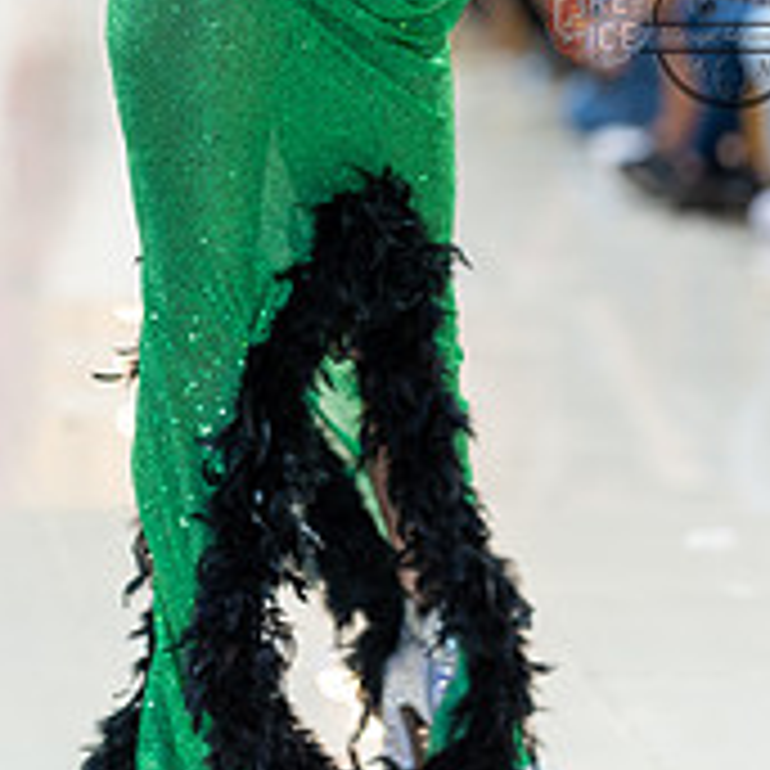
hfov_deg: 9.2
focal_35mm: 190
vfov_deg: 9.2
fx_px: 4782
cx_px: 347
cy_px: 27
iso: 400
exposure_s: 1/160
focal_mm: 85
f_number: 1.4
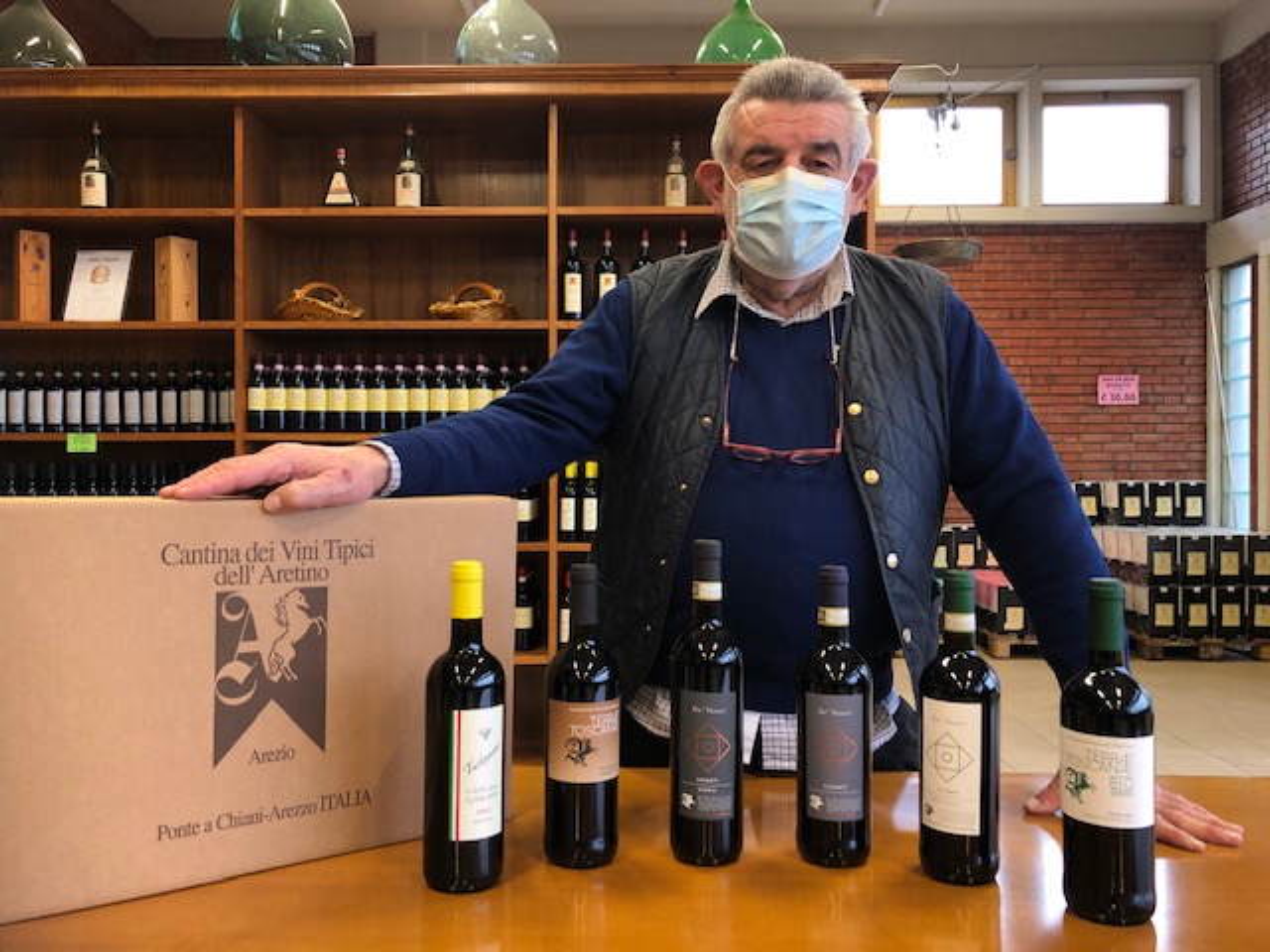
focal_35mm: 28
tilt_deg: -1.7
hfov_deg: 63.4
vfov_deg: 49.7
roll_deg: -0.7
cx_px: 635
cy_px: 476
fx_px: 1027
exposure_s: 1/17
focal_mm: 3.99
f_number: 1.8
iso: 40
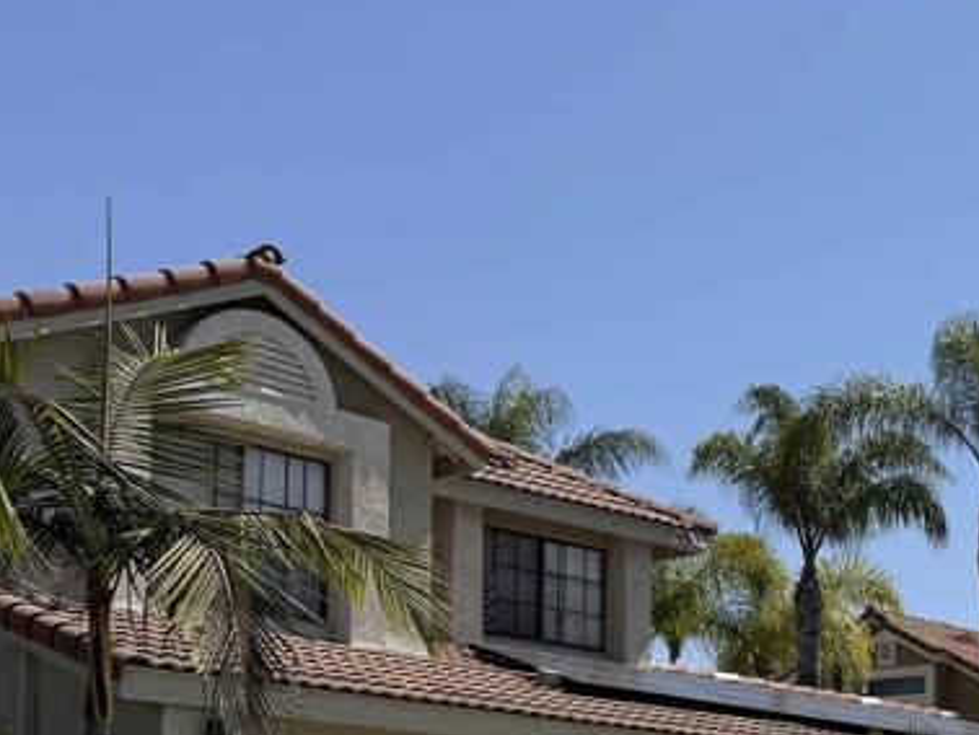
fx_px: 1839
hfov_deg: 26.1
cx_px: 1215
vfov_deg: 20.6
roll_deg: -0.7
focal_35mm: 65
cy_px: 963
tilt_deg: +0.3
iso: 80
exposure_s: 1/8130
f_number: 1.78
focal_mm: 6.76
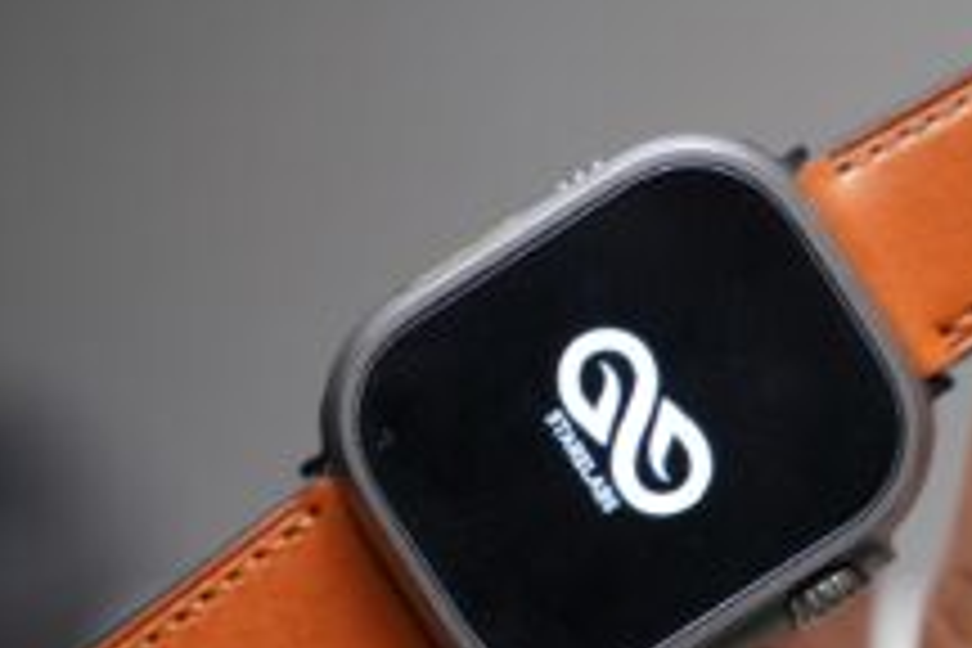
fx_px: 3753
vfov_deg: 9.9
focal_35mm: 139
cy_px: 475
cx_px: 567
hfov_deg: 14.8
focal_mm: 75
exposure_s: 1/90
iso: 1600
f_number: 4
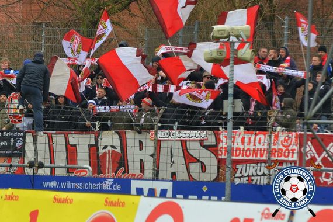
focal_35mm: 300
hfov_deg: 6.9
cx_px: 166
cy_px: 111
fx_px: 2775
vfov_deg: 4.6
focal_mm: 200
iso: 1600
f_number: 6.3
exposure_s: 1/1600
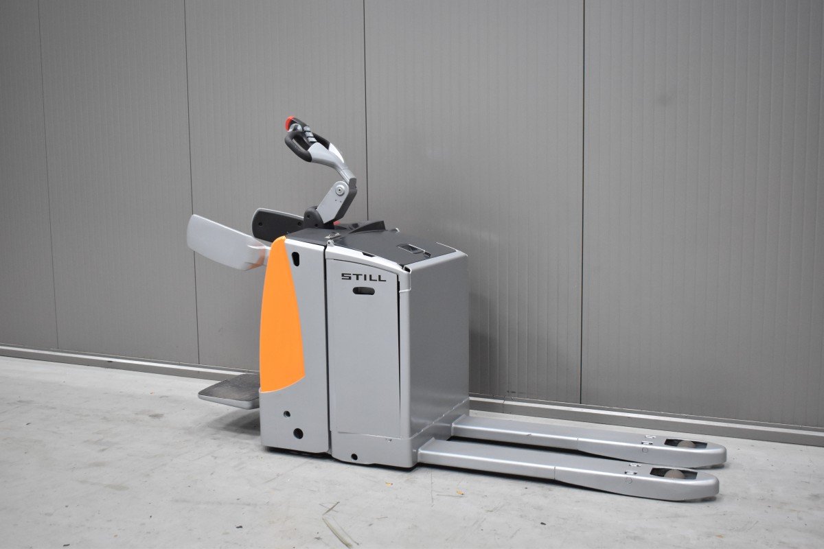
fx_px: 858
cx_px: 412
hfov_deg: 51.3
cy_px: 274
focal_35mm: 38
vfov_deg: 35.5
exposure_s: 1/80
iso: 1600
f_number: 4
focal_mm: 25
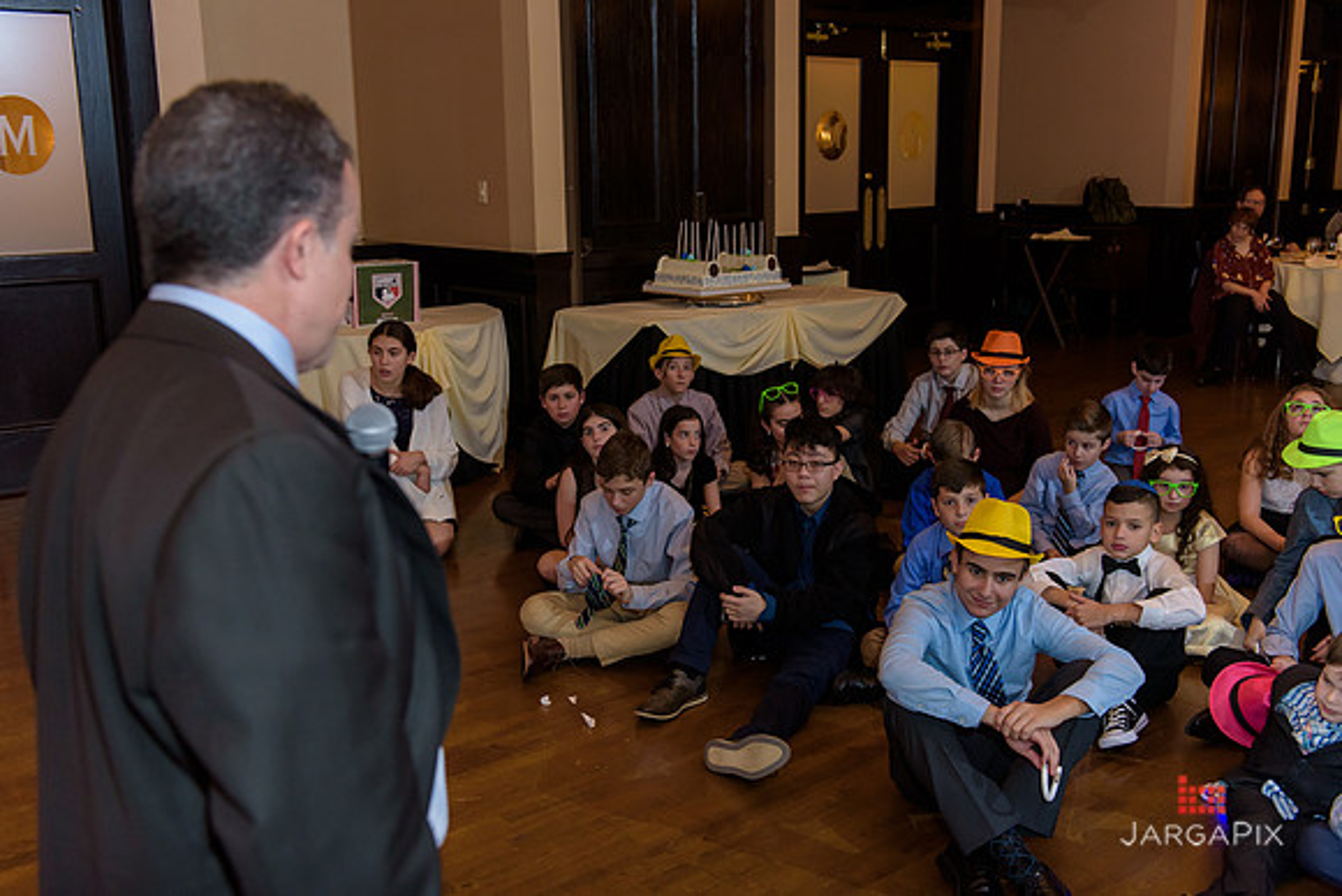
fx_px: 1305
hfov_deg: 54.4
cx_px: 671
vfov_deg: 37.9
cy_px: 448
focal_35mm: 35
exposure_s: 1/125
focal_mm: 35
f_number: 3.2
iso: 1600
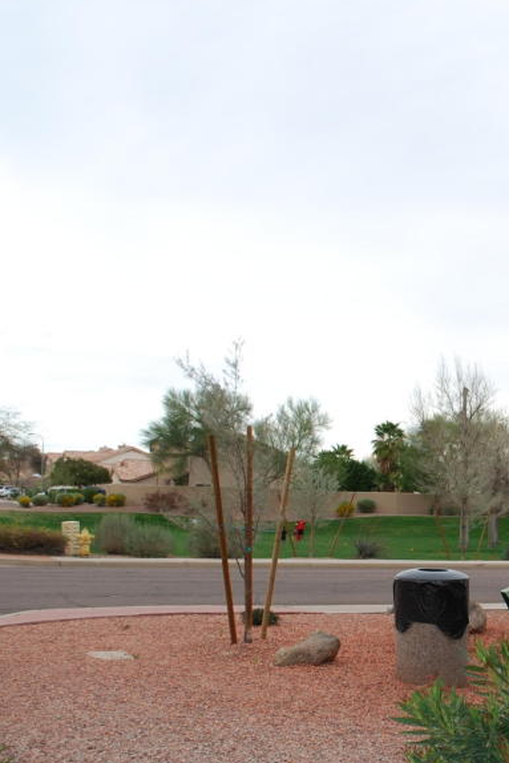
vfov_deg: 33.3
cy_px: 463
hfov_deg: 21.4
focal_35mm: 60
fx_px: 1272
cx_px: 569
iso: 100
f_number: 5
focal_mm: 20
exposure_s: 1/200
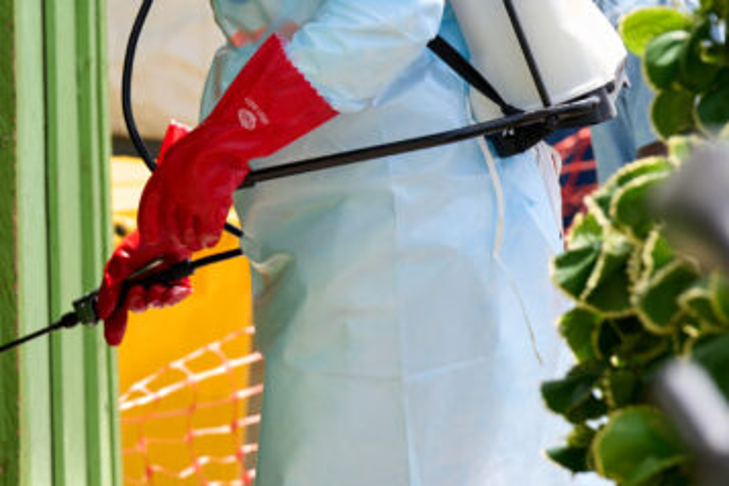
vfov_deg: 3.6
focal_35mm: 379
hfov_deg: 5.4
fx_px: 7674
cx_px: 180
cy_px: 131
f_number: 4
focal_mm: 176
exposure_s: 1/400
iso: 160
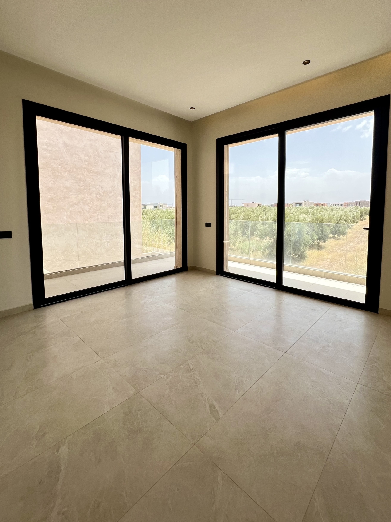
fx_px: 226
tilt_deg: -3.9
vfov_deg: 97.6
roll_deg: +0.3
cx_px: 213
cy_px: 227
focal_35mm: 15
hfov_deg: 81.5
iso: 32
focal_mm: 1.57
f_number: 1.8
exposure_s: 1/302
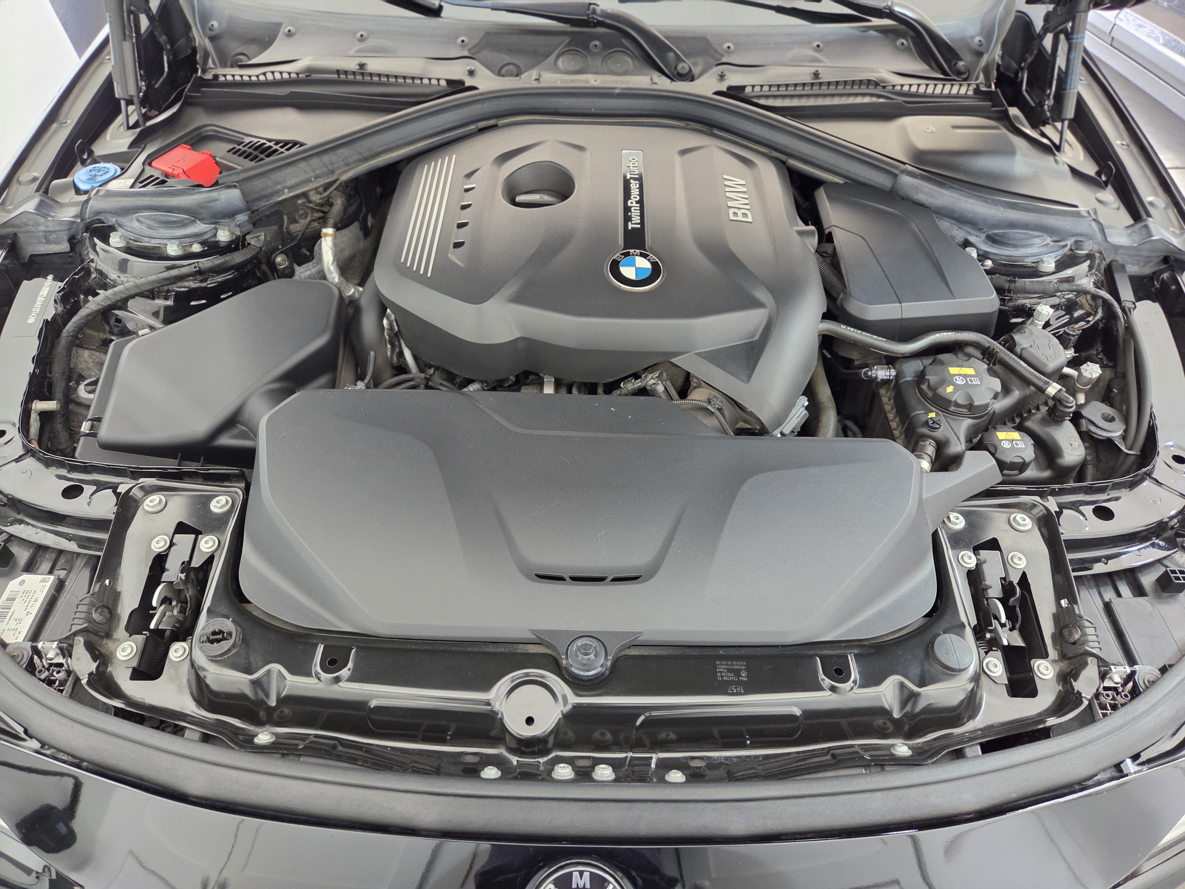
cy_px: 444
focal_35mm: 23
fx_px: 787
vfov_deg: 58.9
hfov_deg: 73.9
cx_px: 592
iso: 800
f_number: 1.8
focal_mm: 5.4
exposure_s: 1/120
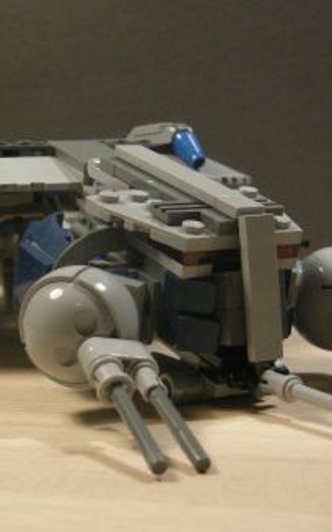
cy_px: 314
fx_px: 1015
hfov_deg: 18.5
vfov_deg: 29.3
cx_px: 122
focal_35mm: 70
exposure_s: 1/61.7
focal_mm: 7.5
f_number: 2.7
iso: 340
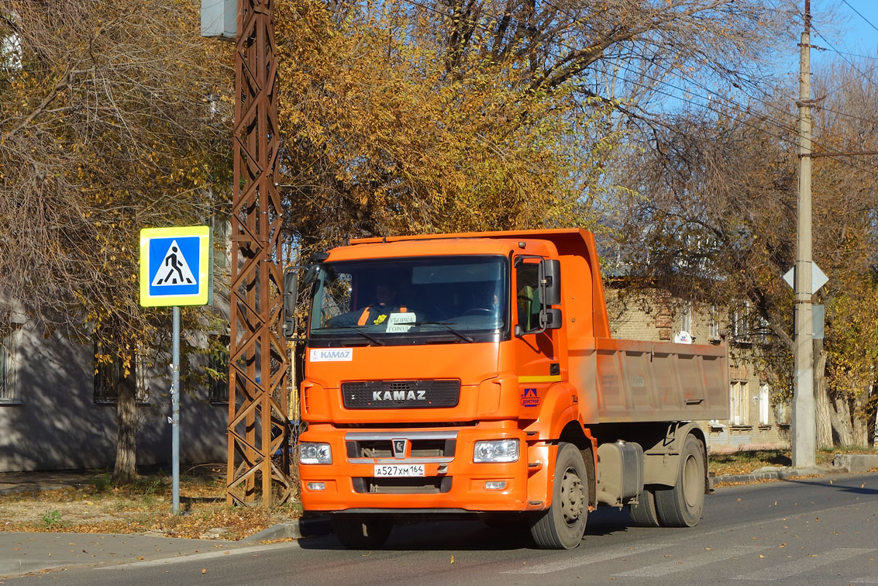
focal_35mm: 72
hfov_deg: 28.1
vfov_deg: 18.9
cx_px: 445
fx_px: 1756
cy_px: 309
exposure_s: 1/500
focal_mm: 25.32
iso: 125
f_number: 6.3
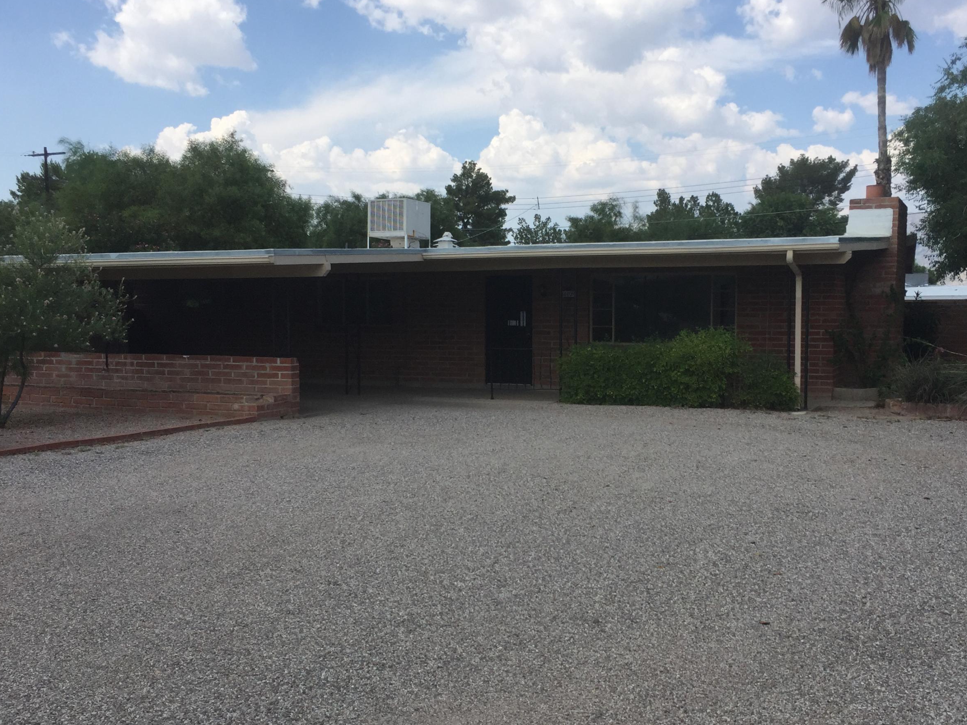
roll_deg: -1.3
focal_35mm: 37
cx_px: 528
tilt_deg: -4.6
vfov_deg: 38.6
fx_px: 1034
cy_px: 399
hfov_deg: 50.1
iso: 32
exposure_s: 1/2083
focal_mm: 4.15
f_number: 2.2
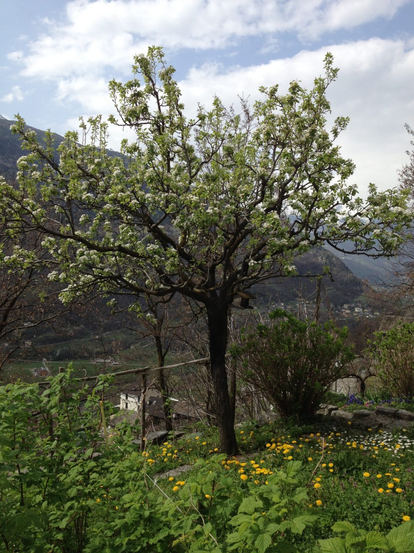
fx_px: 558
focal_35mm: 35
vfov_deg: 52.6
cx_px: 207
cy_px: 276
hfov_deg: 40.7
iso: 50
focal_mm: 4.28
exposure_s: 1/1842
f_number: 2.4
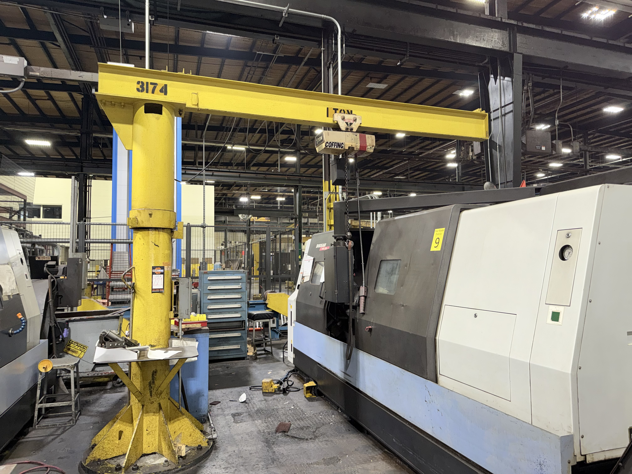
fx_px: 438
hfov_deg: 71.6
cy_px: 237
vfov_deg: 56.8
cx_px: 316
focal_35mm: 24
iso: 80
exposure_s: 1/15
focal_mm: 6.76
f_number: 1.78
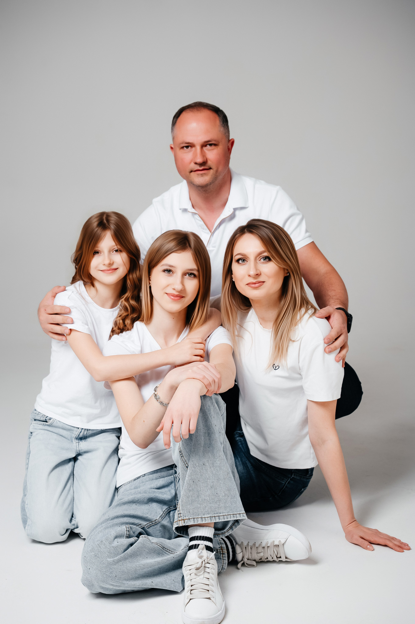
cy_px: 312
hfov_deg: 21.5
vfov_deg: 31.9
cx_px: 208
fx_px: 1091
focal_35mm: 63
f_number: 6.3
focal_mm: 63
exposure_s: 1/160
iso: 100
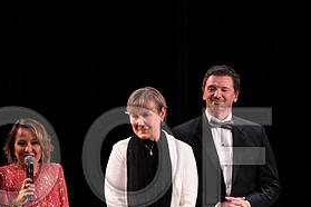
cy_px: 161
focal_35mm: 832
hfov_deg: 2.5
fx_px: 7187
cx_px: 4
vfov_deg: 1.7
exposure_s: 1/320
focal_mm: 400
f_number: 8
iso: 12800
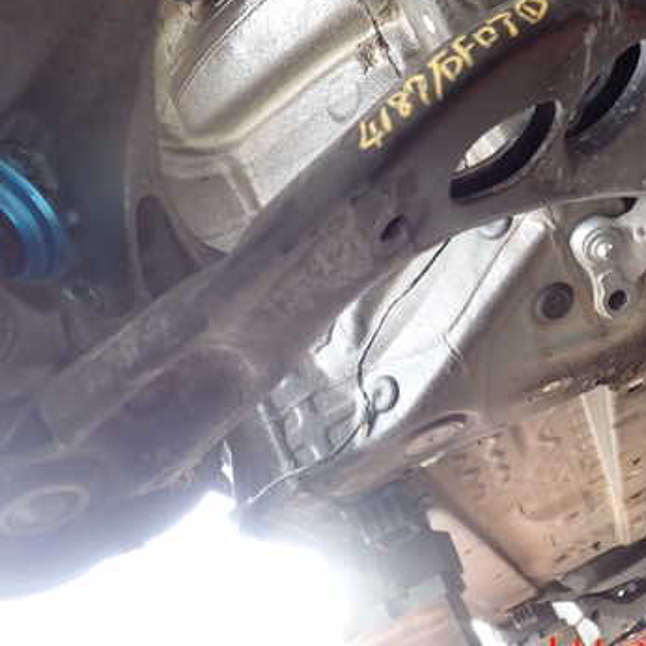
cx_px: 411
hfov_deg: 36.5
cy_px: 260
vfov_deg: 36.7
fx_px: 971
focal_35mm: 46
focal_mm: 5.4
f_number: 2.3
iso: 200
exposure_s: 1/40
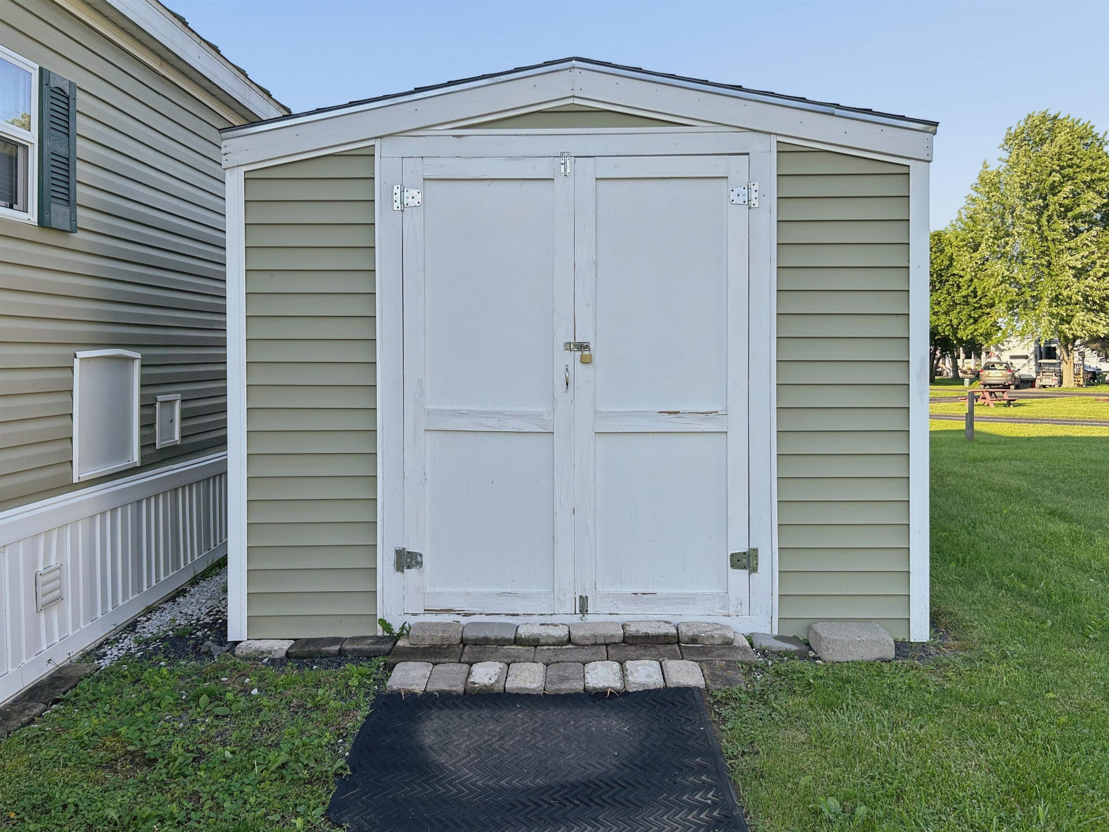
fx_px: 833
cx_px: 554
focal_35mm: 26
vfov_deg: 53.1
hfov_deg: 67.3
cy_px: 416
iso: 50
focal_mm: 5.7
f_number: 1.5
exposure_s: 1/1224
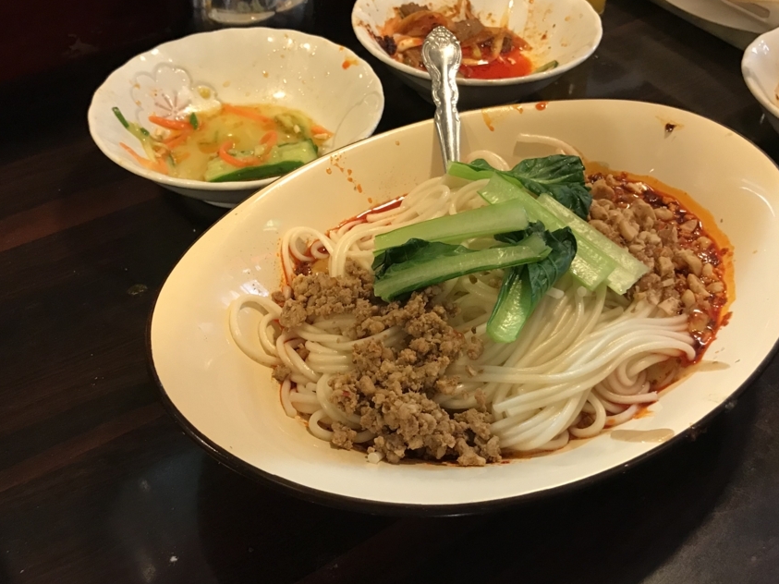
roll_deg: +0.2
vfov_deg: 41.8
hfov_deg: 54.0
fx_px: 765
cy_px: 276
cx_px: 387
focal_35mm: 34
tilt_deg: -44.1
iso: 80
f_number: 1.8
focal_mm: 3.99
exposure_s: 1/17
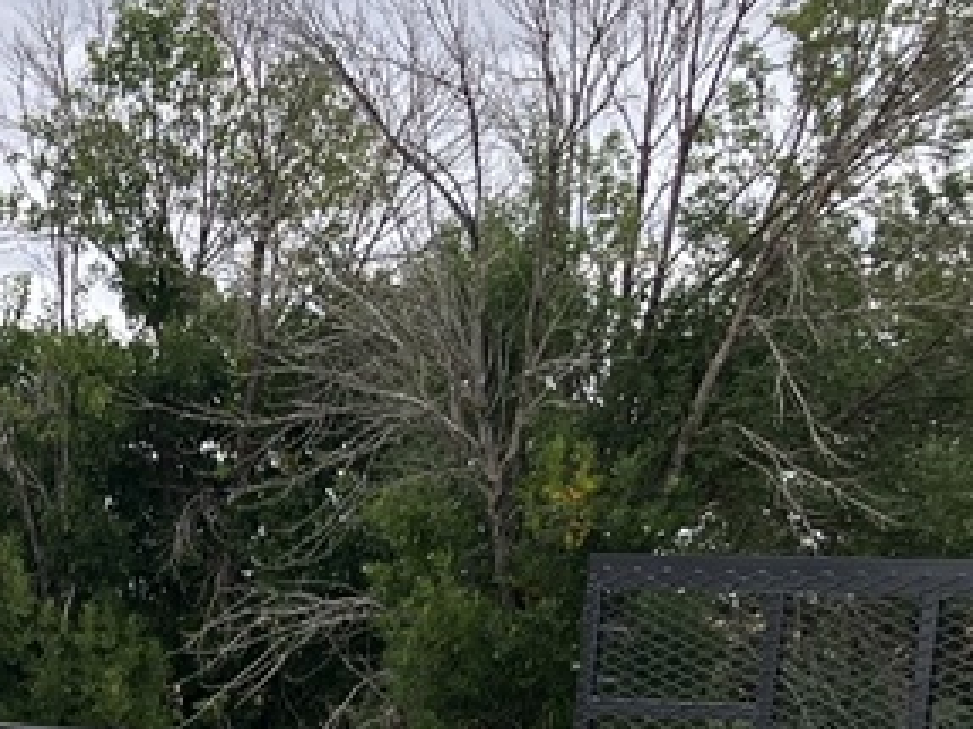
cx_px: -229
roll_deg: -1.9
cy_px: 1463
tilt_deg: -13.6
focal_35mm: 118
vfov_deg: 11.3
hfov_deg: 16.0
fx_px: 3315
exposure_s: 1/747
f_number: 1.8
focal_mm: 3.99
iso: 32
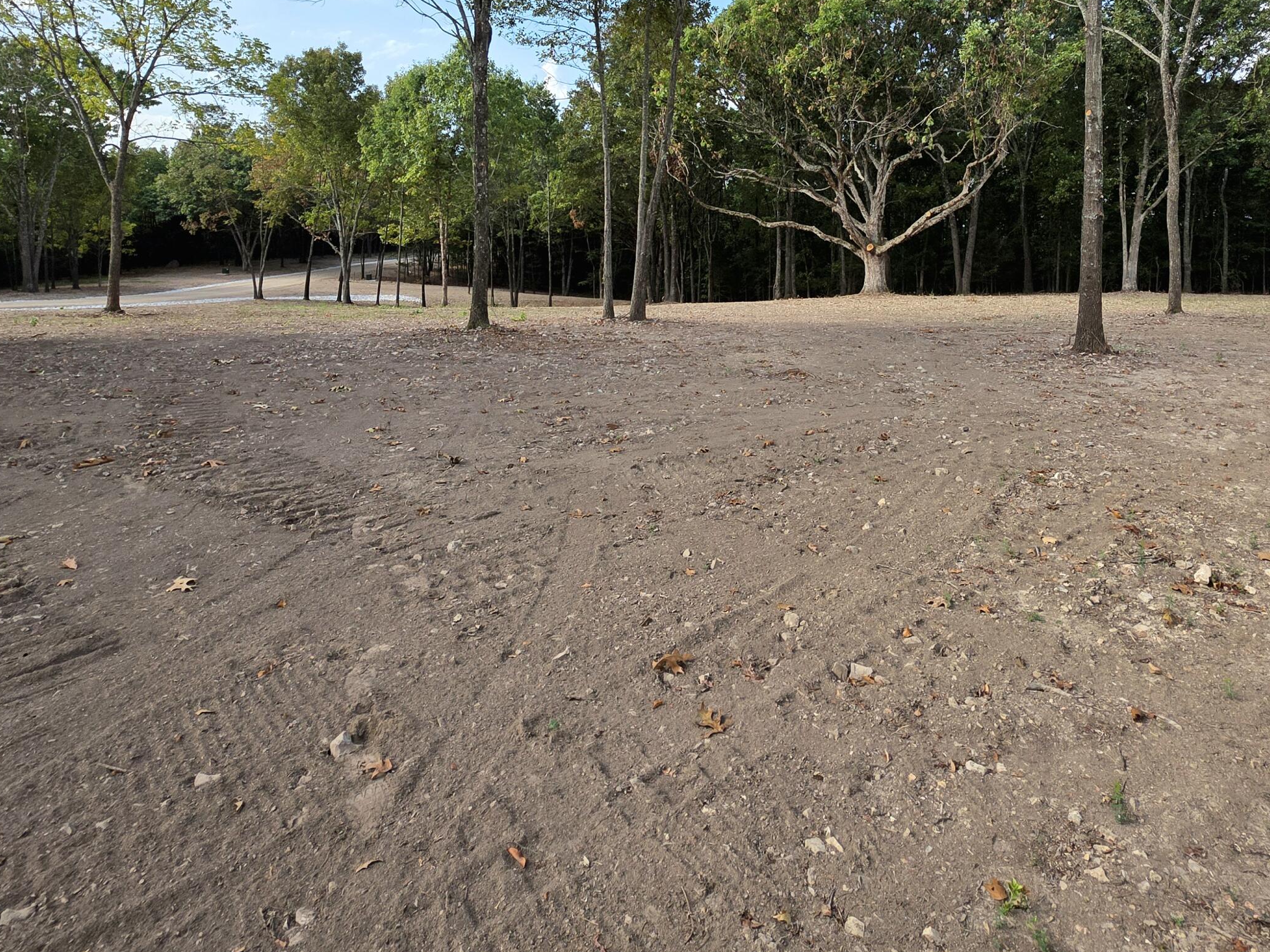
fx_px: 697
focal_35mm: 19
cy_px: 261
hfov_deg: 83.8
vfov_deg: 65.3
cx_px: 753
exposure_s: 1/1111
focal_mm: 2.2
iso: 40
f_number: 1.9
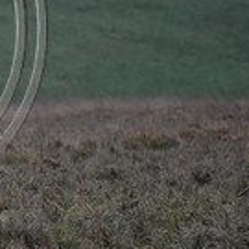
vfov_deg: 2.4
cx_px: -164
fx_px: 5933
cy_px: 4
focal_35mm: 729
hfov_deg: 2.4
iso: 3200
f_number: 4
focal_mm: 200
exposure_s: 1/800
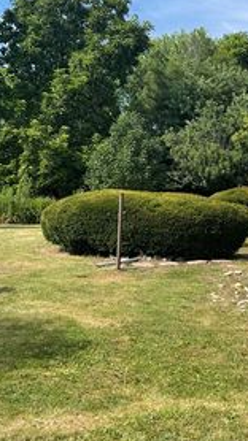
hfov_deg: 23.9
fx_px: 574
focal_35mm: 49
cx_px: 210
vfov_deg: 41.9
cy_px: 178
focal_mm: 5.1
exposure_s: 1/2288
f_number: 1.6
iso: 32
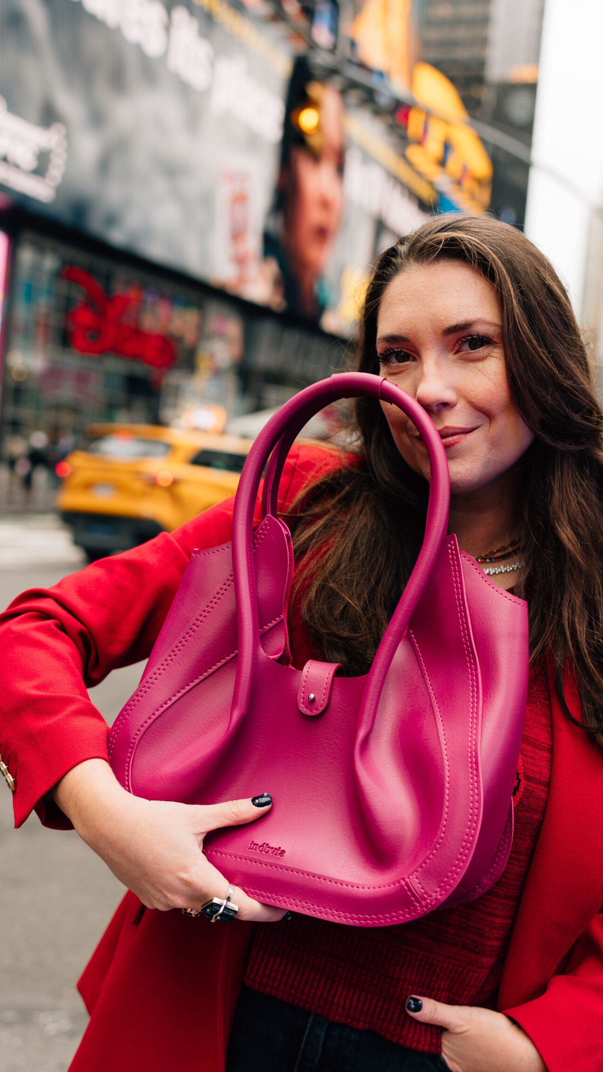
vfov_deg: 49.4
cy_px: 542
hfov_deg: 28.9
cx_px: 368
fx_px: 1165
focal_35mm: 41
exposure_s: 1/640
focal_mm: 35
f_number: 2.5
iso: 200
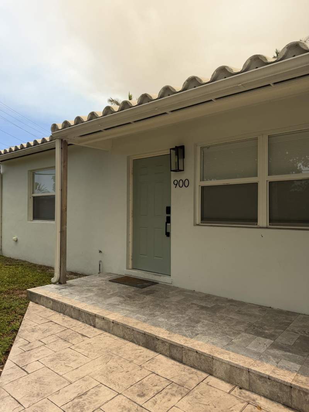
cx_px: 154
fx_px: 286
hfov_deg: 56.8
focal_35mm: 24
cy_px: 206
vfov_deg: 71.6
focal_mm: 6.76
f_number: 1.78
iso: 80
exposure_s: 1/3021
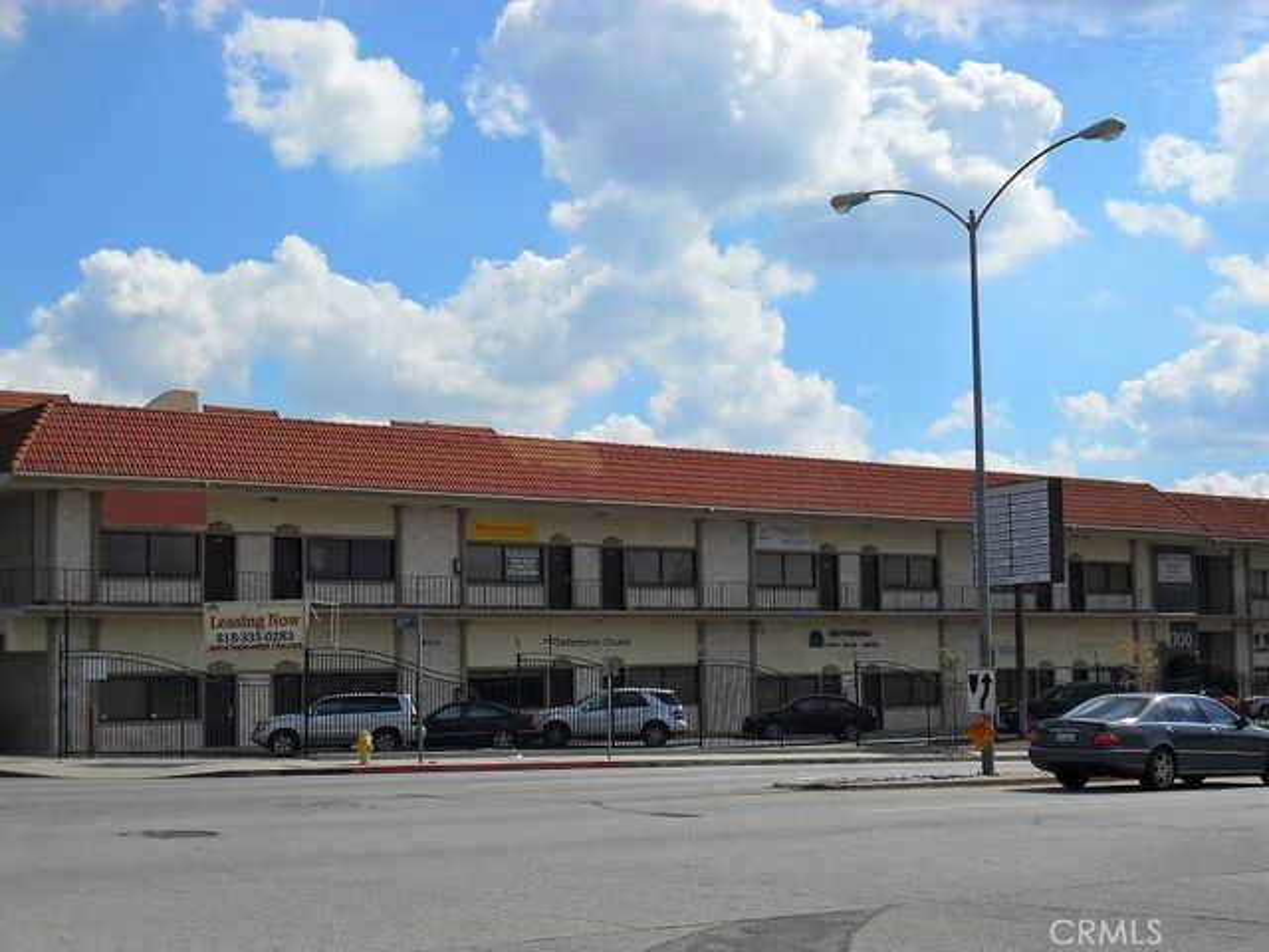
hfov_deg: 36.8
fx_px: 1906
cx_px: 634
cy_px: 476
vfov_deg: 28.0
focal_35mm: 52
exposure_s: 1/1000
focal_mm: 9.3
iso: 100
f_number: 5
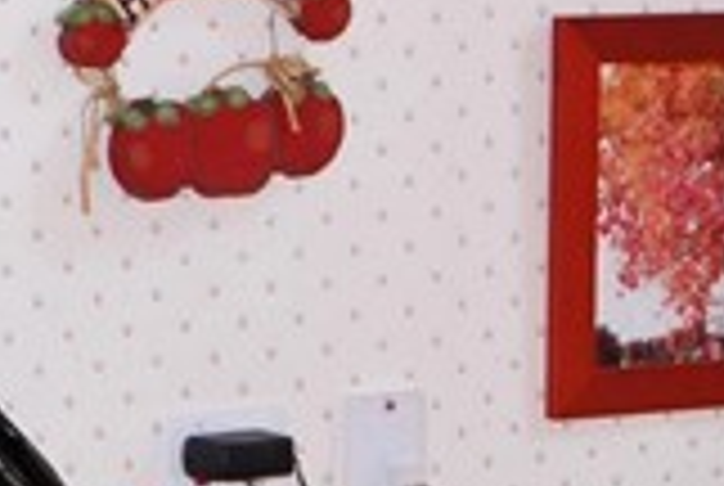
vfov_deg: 5.7
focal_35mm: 242
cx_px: -92
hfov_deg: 8.4
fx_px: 4876
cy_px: 634
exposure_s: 1/60
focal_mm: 24
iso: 400
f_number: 4
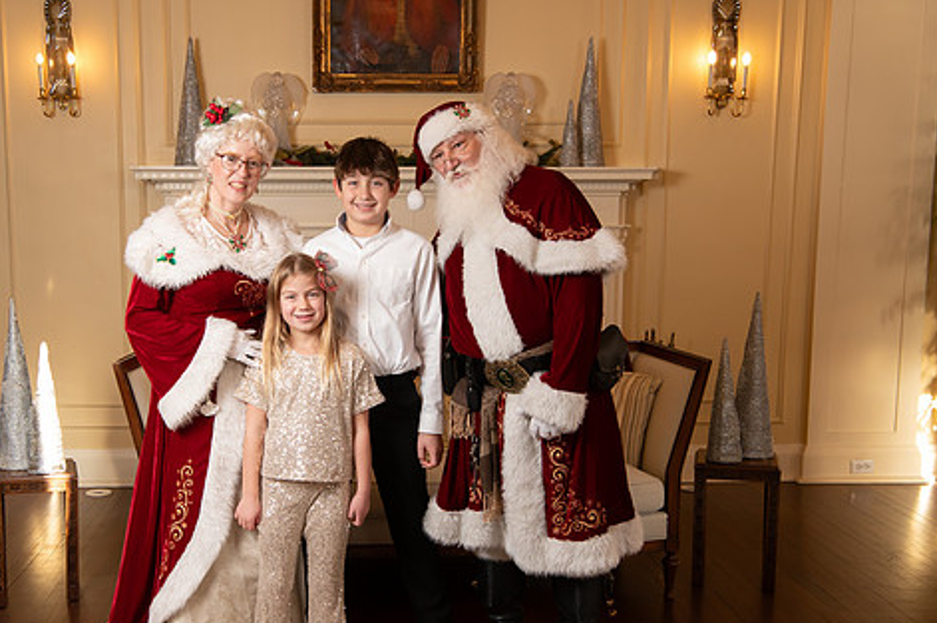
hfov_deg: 40.9
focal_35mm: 48
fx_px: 1248
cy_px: 382
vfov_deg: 27.9
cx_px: 358
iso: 1600
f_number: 6.3
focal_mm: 38
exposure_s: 1/200
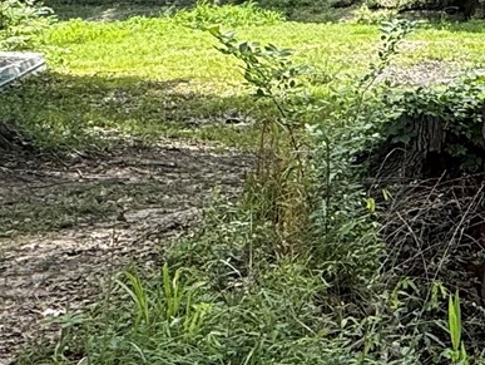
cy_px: -55
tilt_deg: +0.4
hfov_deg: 22.1
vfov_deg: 19.0
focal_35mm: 74
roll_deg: +1.1
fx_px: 1038
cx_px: 713
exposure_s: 1/574
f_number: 2.2
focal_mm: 2.22
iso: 64
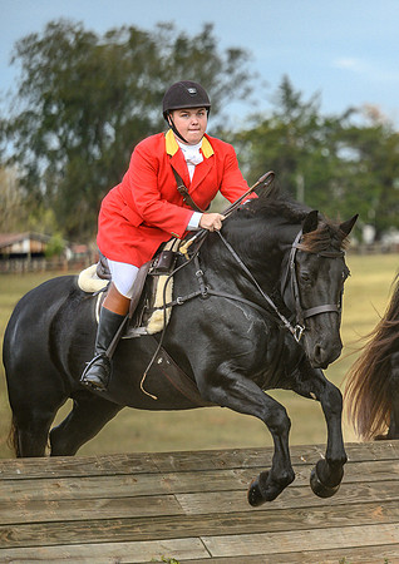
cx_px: 505
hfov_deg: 5.6
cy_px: 306
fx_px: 4090
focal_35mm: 256
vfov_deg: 7.9
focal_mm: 145
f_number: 3.5
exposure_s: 1/1000
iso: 400
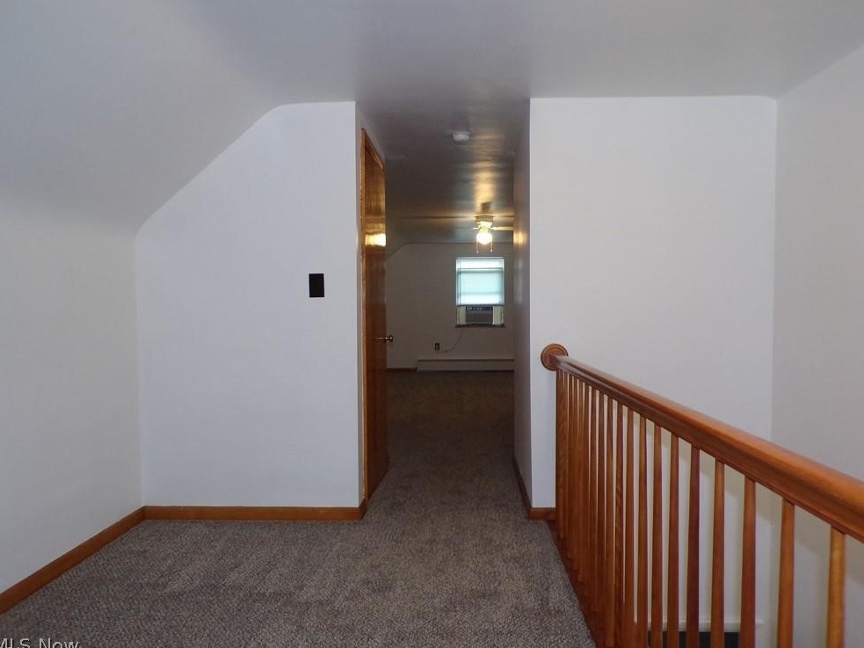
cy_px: 323
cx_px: 438
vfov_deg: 54.9
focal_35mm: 25
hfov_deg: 69.4
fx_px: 624
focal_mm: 4.3
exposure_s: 1/34
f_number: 3
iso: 200
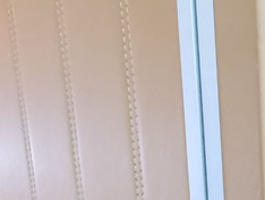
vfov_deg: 14.2
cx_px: 225
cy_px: 435
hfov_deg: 23.3
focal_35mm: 82
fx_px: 628
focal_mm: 2.35
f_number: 2.2
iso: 500
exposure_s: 1/33.3
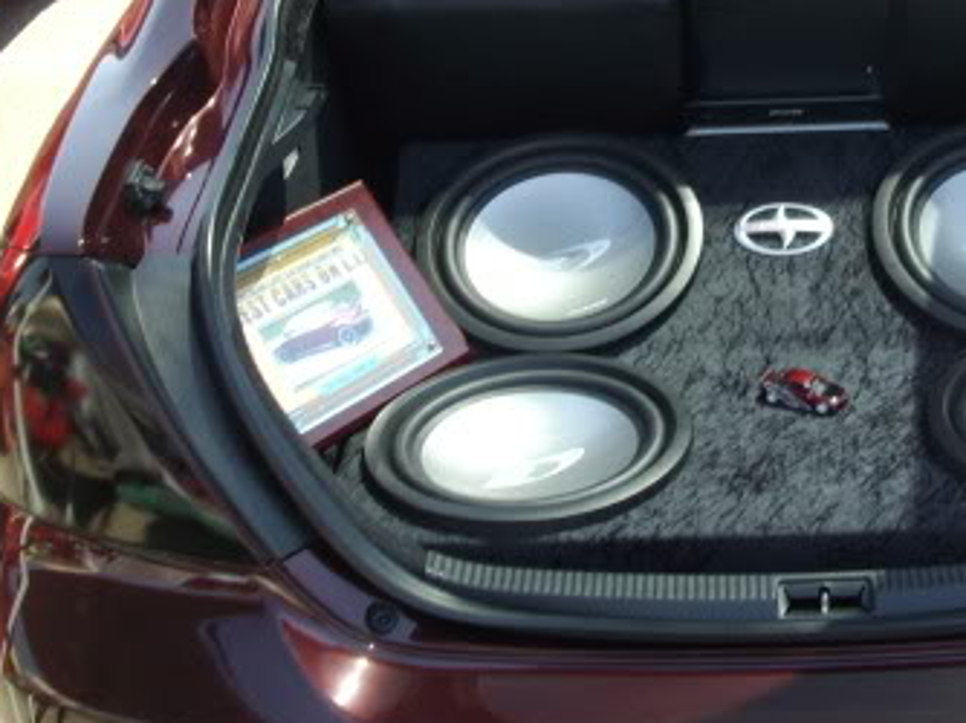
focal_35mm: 71
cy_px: 179
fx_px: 1980
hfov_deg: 27.1
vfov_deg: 20.5
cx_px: 700
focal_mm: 6.2
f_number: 2.8
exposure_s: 1/200
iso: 80
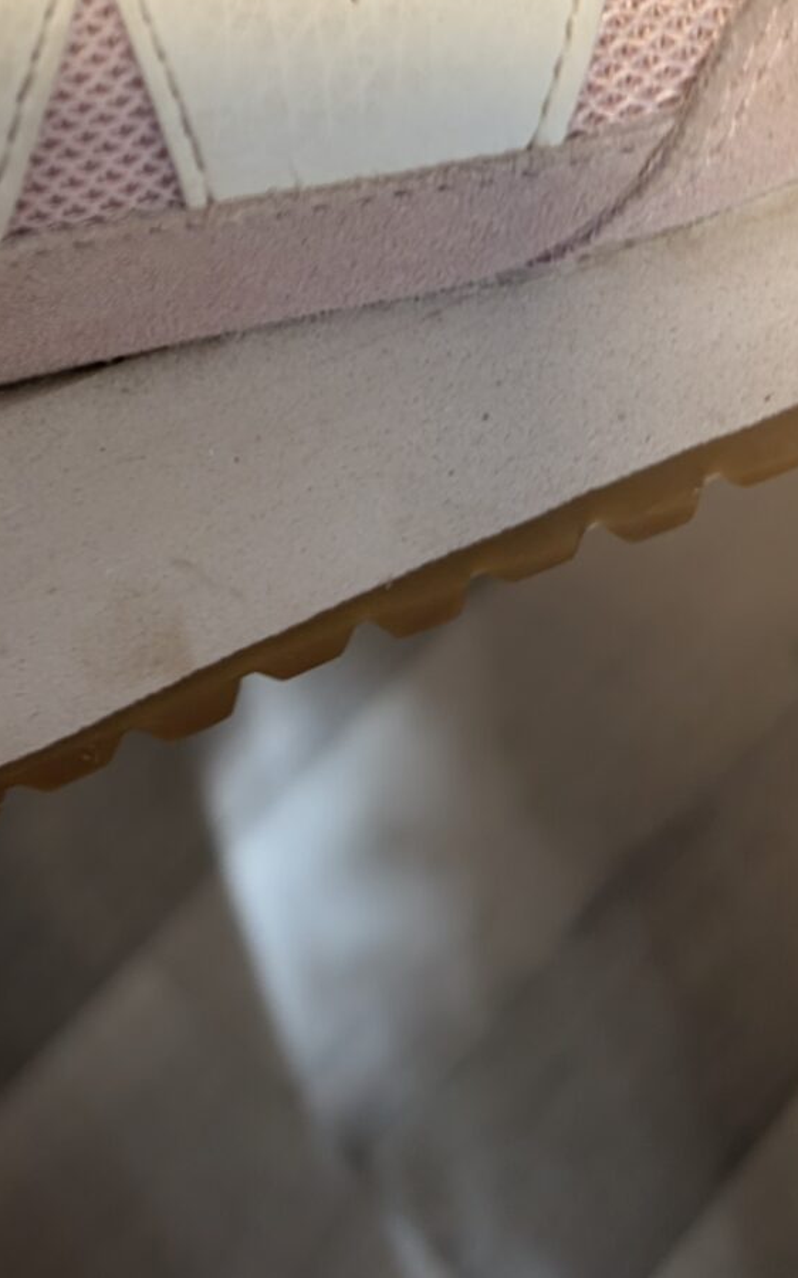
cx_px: -162
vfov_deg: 32.2
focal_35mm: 58
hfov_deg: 20.8
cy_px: -11
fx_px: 2020
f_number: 1.68
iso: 326
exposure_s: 1/60
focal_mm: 6.9
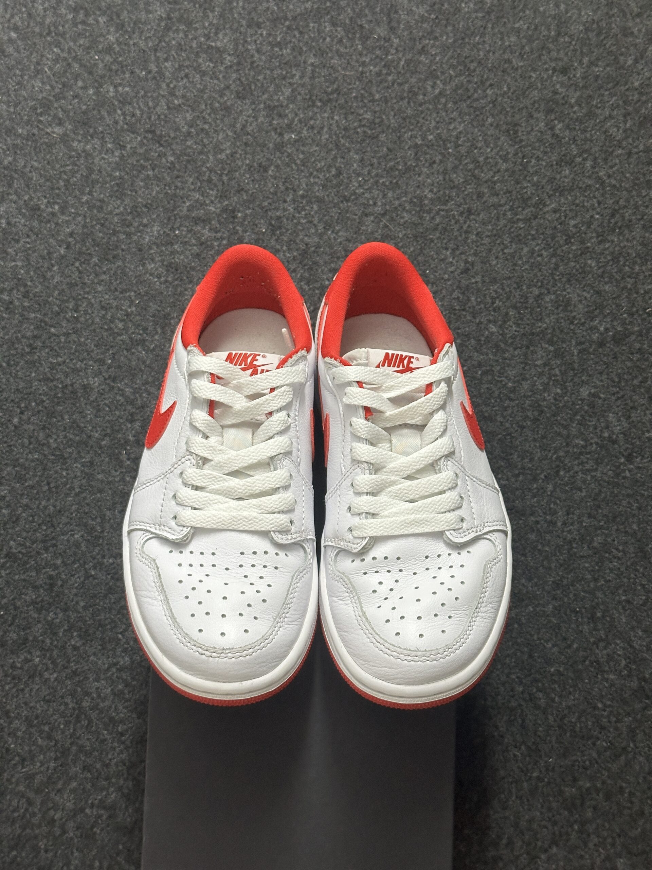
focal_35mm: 48
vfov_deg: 39.7
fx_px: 1205
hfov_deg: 30.3
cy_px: 435
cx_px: 326
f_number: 1.78
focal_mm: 6.86
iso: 250
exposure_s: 1/53
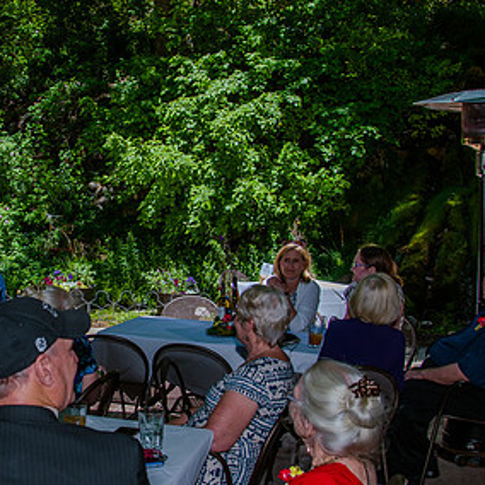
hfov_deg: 32.6
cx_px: 61
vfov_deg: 34.0
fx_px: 793
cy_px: 241
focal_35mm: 50
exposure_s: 1/1000
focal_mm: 24
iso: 250
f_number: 5.6
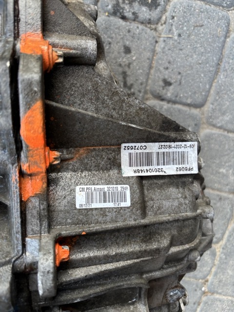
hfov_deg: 53.1
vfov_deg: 67.3
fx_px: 234
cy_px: 156
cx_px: 117
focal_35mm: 26
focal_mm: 5.96
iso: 160
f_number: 1.6
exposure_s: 1/60
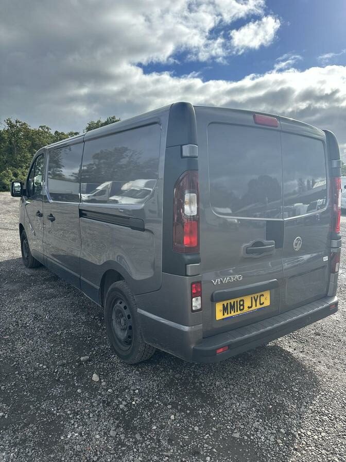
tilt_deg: -8.4
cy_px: 231
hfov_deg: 56.8
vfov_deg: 71.6
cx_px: 173
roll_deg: -1.3
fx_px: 320
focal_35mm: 24
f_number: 1.78
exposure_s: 1/3247
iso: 80
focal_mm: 6.86
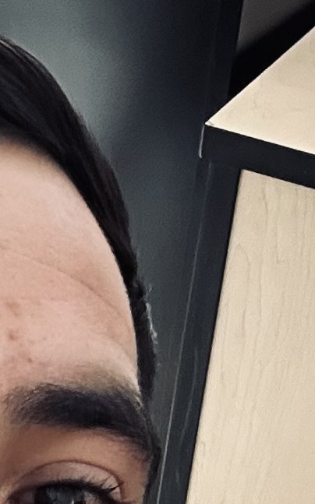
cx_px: -119
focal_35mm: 152
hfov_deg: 8.5
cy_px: 897
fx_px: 2089
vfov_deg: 12.6
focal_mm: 2.69
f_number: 1.9
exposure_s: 1/60
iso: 160
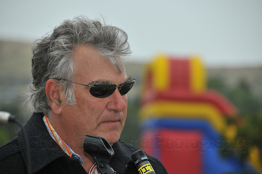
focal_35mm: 300
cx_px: 131
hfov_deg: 6.9
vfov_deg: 4.6
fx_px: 2180
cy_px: 87
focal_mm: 200
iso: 200
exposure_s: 1/1000
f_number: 5.6
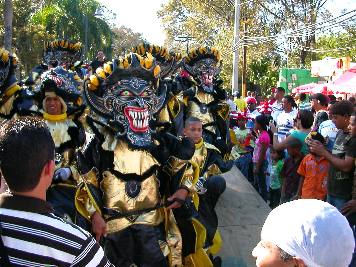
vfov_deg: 38.7
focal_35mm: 37
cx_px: 178
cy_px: 134
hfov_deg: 50.1
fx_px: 381
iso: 100
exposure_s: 1/241
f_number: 2.7
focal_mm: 5.6
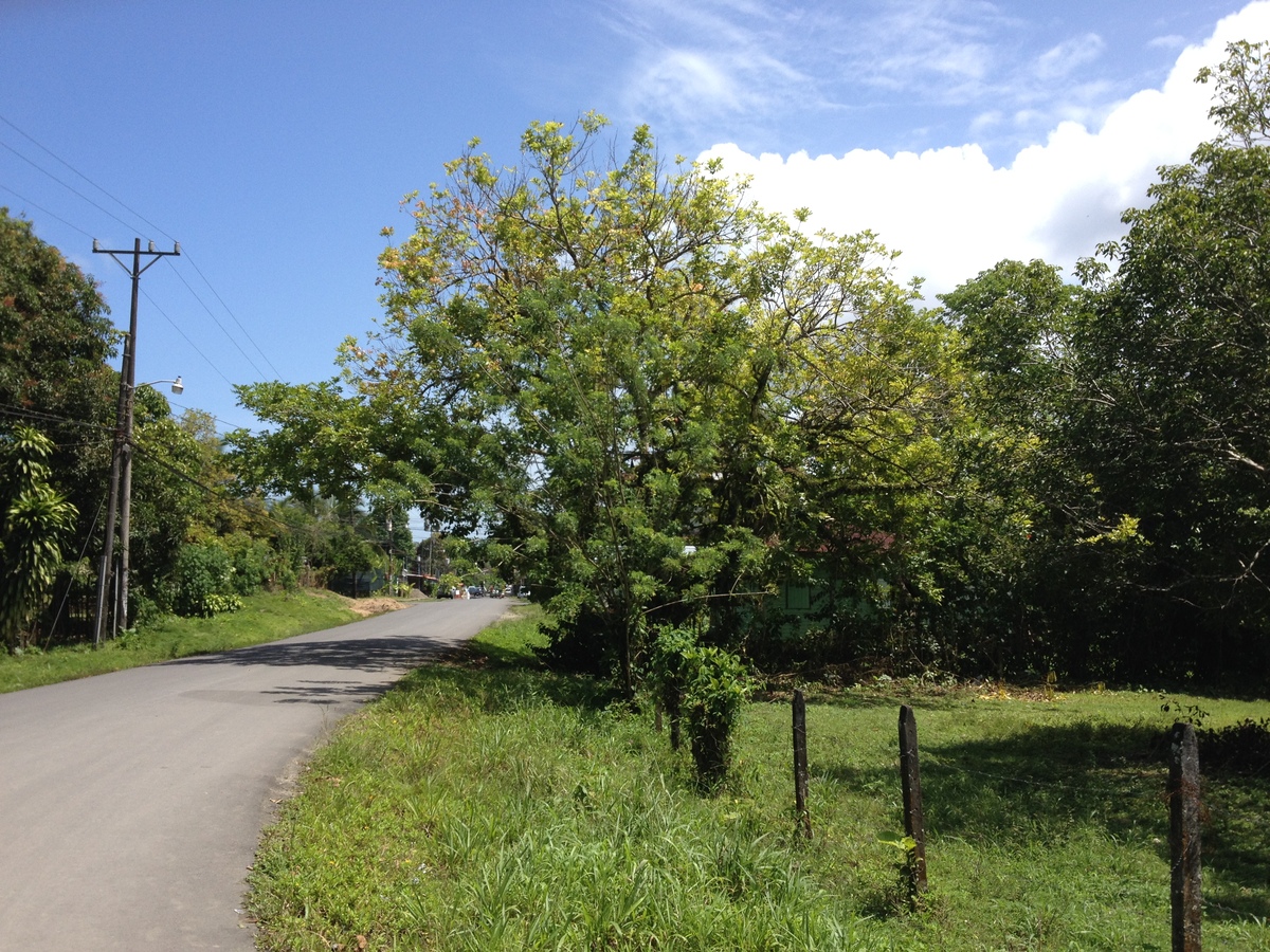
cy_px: 476
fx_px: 1284
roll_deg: +0.5
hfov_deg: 52.6
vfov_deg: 40.7
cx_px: 635
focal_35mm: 35
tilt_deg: +0.7
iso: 50
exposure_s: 1/1381
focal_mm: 4.28
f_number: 2.4
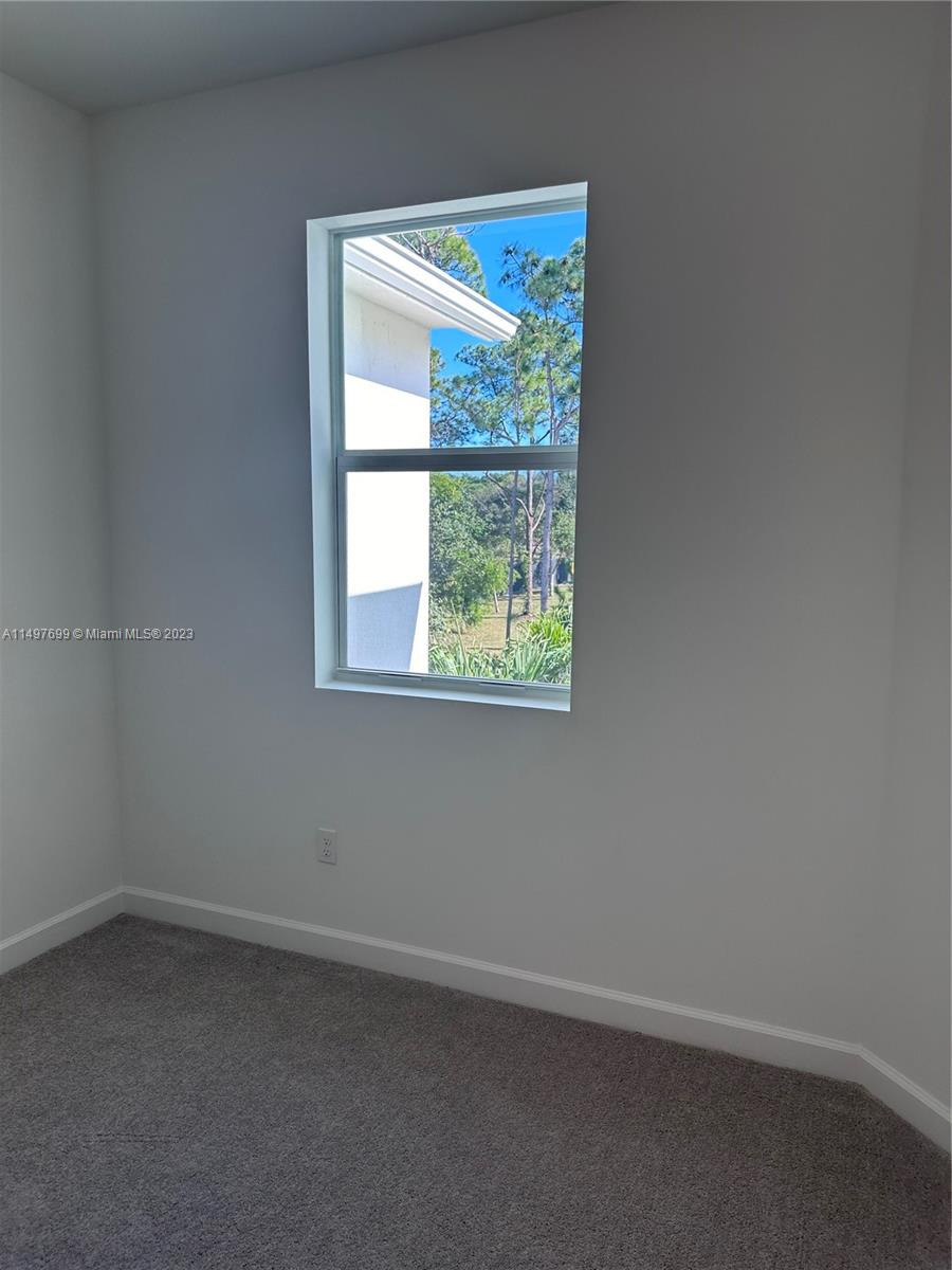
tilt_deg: -6.9
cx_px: 476
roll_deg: -0.2
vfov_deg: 71.6
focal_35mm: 24
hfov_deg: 56.8
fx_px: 880
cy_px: 635
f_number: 1.78
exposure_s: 1/336
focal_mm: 6.86
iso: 80
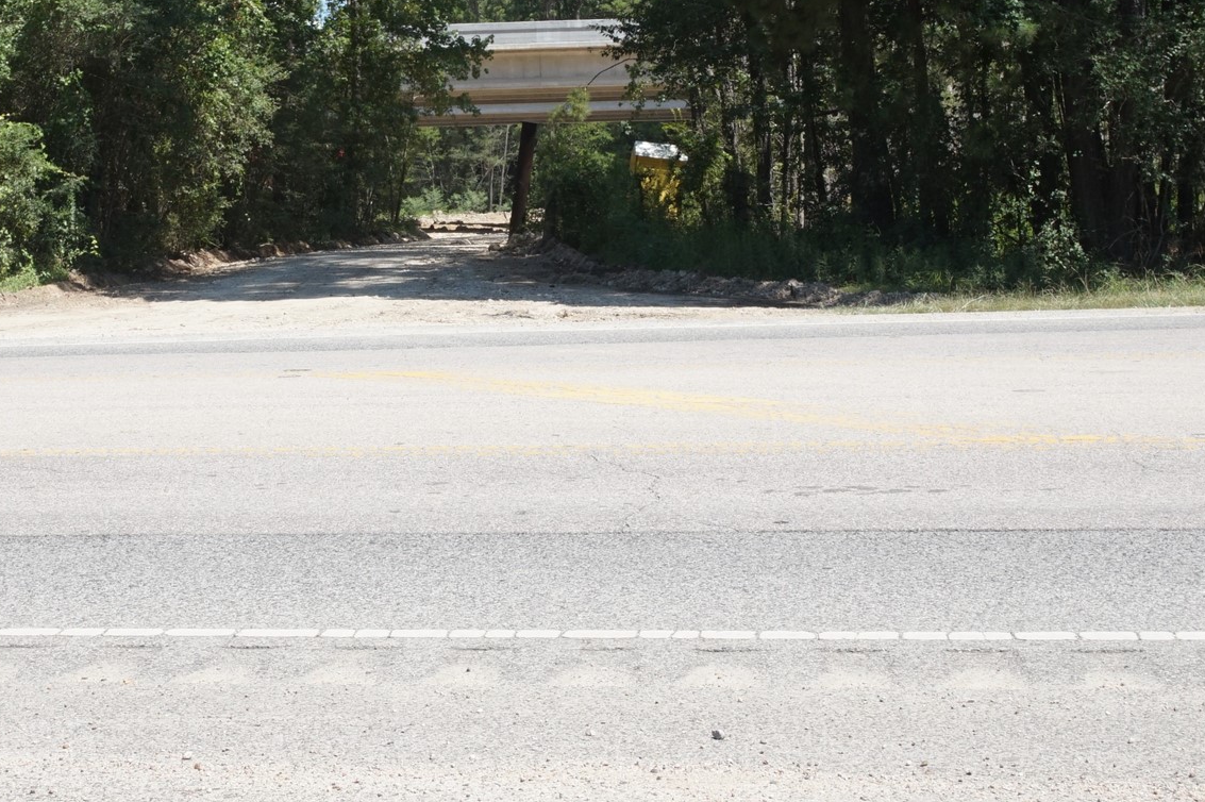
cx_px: 425
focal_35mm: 72
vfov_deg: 18.9
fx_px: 2407
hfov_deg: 28.0
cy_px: 313
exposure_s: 1/160
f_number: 13
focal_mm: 25
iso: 200
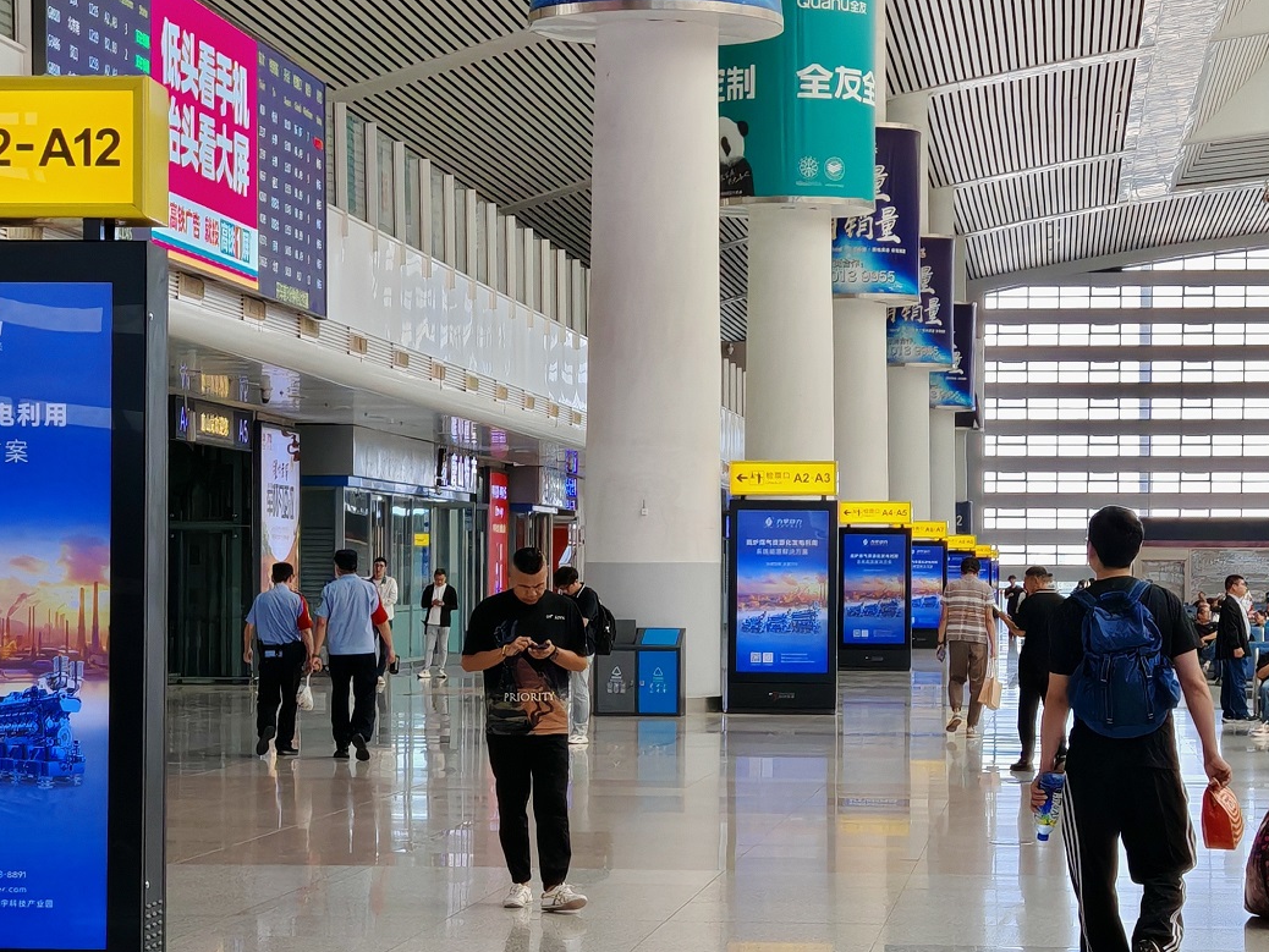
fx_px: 3813
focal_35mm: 104
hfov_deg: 18.9
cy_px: 590
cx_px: 685
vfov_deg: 14.2
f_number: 1.9
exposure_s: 1/210
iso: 50
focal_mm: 6.67
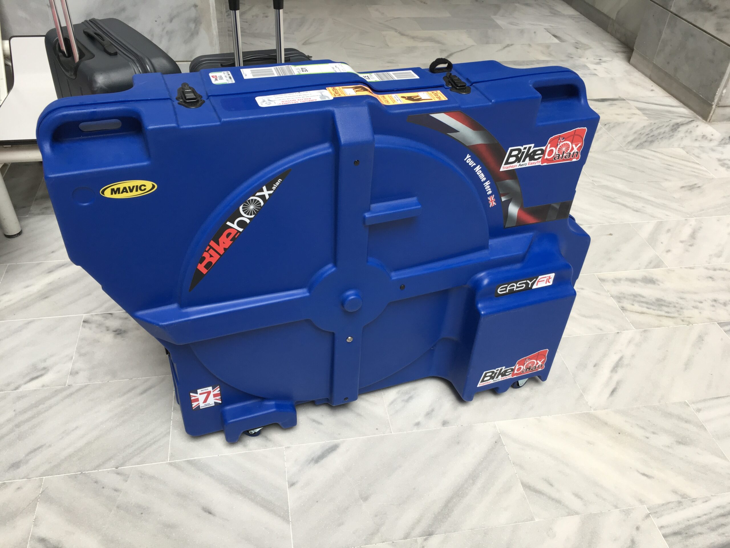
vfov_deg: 48.2
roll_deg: -2.4
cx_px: 365
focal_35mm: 29
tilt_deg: -40.2
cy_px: 274
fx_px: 612
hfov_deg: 61.7
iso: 40
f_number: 2.2
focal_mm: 4.15
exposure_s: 1/100
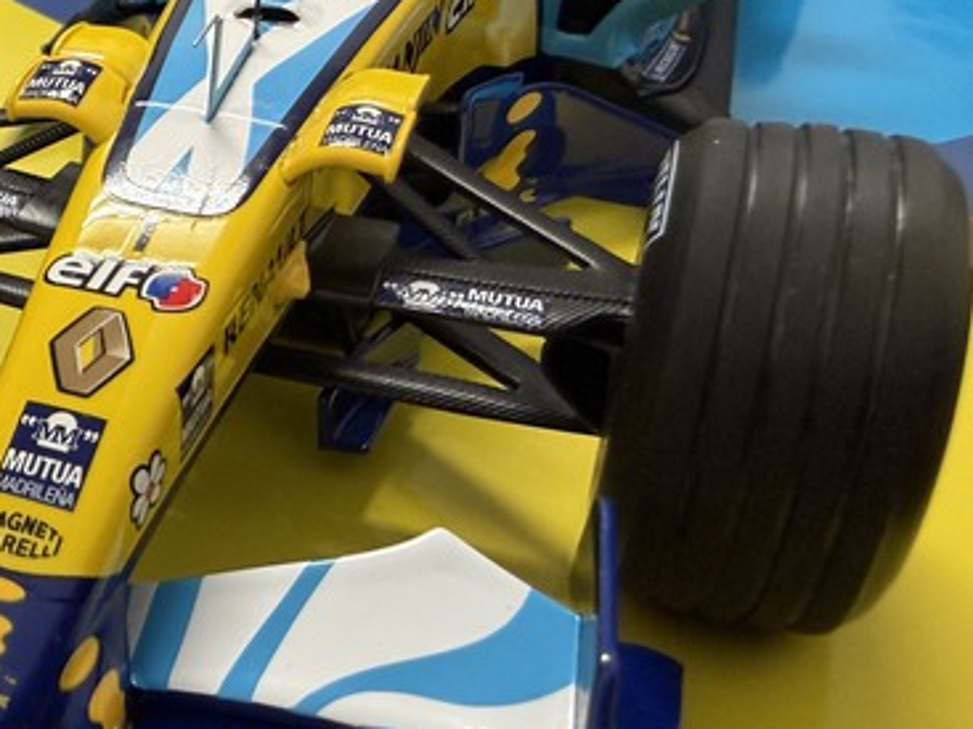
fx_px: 1433
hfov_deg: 35.3
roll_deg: +14.0
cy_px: 314
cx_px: 98
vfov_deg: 28.5
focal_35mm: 51
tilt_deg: -26.9
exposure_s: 1/60
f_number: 2.2
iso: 320
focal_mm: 2.22
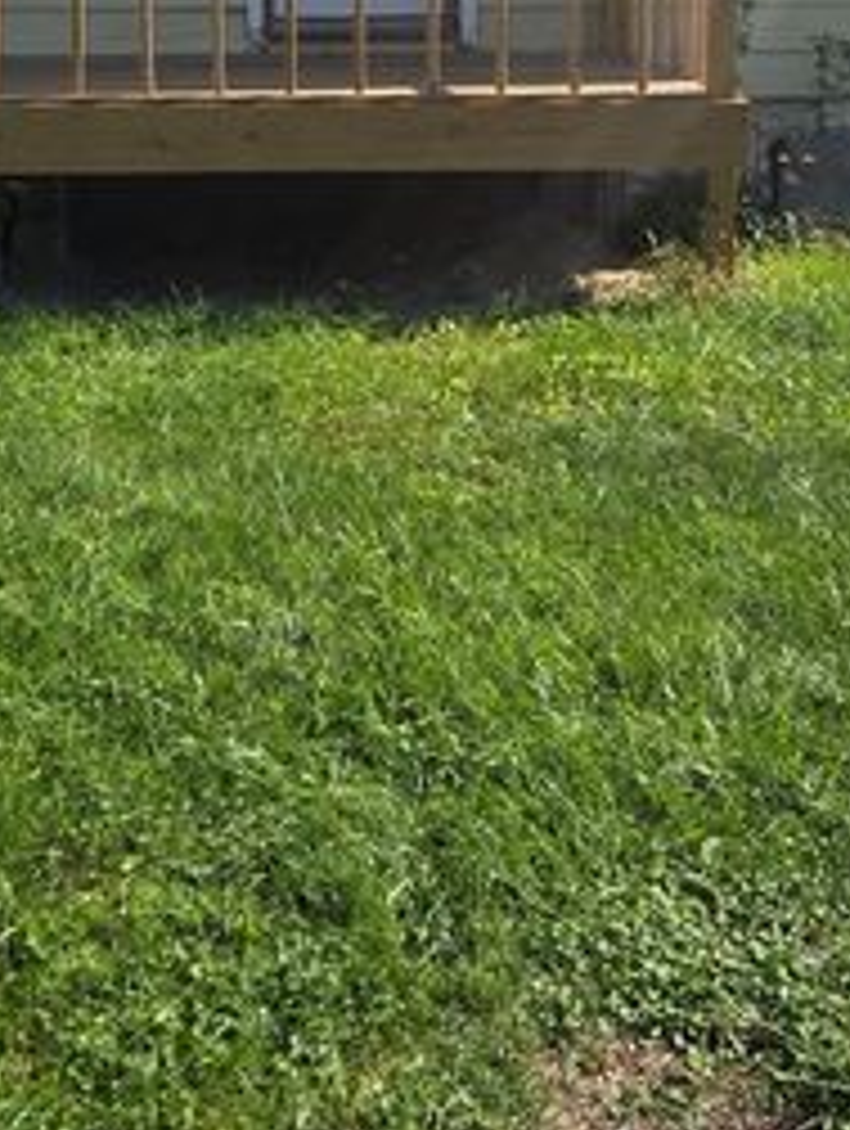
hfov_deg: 24.0
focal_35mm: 61
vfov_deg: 29.9
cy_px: 47
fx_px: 1992
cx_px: 319
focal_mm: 5.4
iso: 25
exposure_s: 1/1445
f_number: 1.8
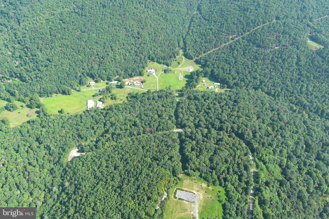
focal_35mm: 29
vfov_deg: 45.0
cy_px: 110
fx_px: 265
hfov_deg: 63.7
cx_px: 164
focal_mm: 10.57
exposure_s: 1/305
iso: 100
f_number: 2.8
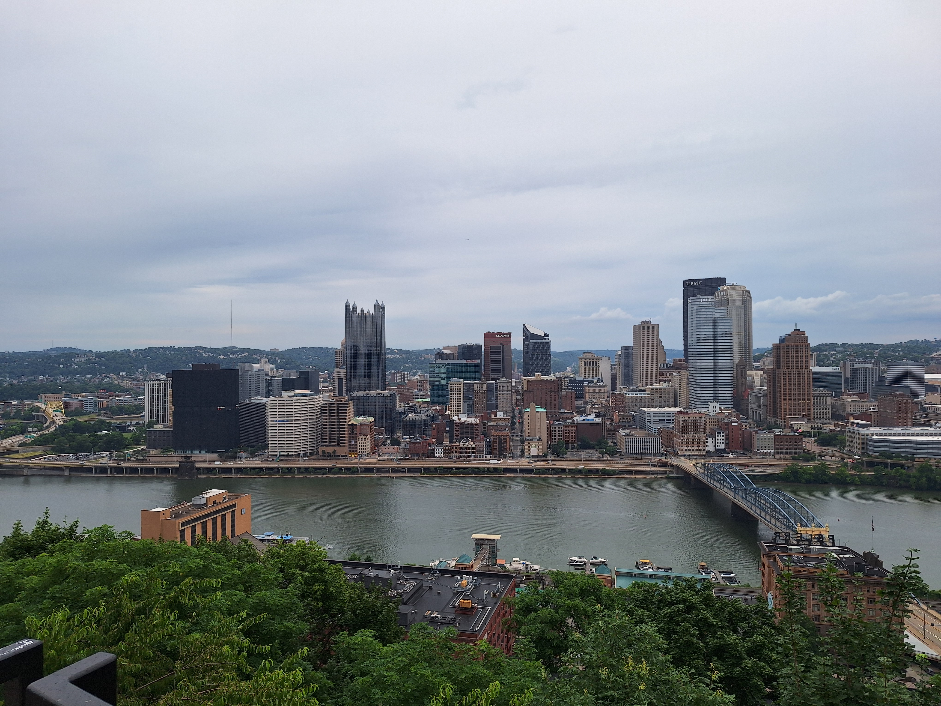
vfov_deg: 58.9
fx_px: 625
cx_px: 470
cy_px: 353
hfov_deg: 73.9
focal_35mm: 23
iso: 40
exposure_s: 1/516
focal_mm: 5.54
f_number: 1.8
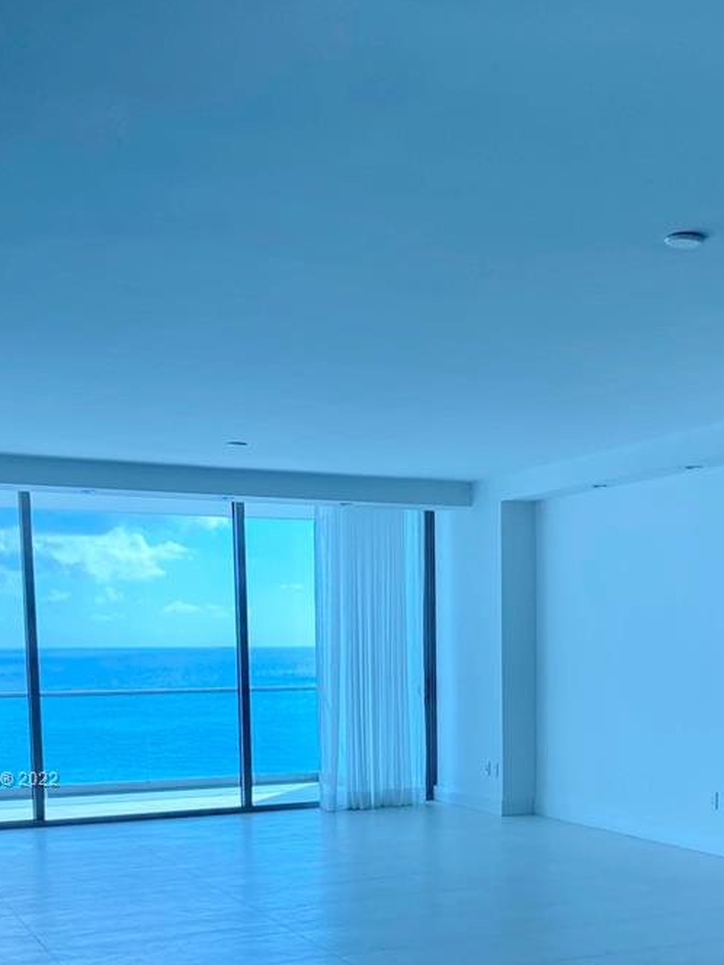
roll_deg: +1.2
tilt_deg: -5.3
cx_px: 446
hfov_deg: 30.8
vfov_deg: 38.8
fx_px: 1311
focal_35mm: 47
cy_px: 780
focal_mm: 4.25
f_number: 1.8
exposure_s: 1/469
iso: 32
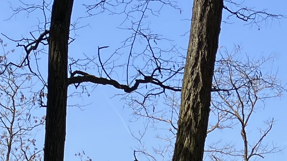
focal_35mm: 140
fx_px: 1065
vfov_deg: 7.8
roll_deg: -1.4
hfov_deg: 15.3
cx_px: 72
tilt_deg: -5.4
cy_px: 429
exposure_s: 1/1012
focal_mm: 3.99
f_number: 1.8
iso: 32
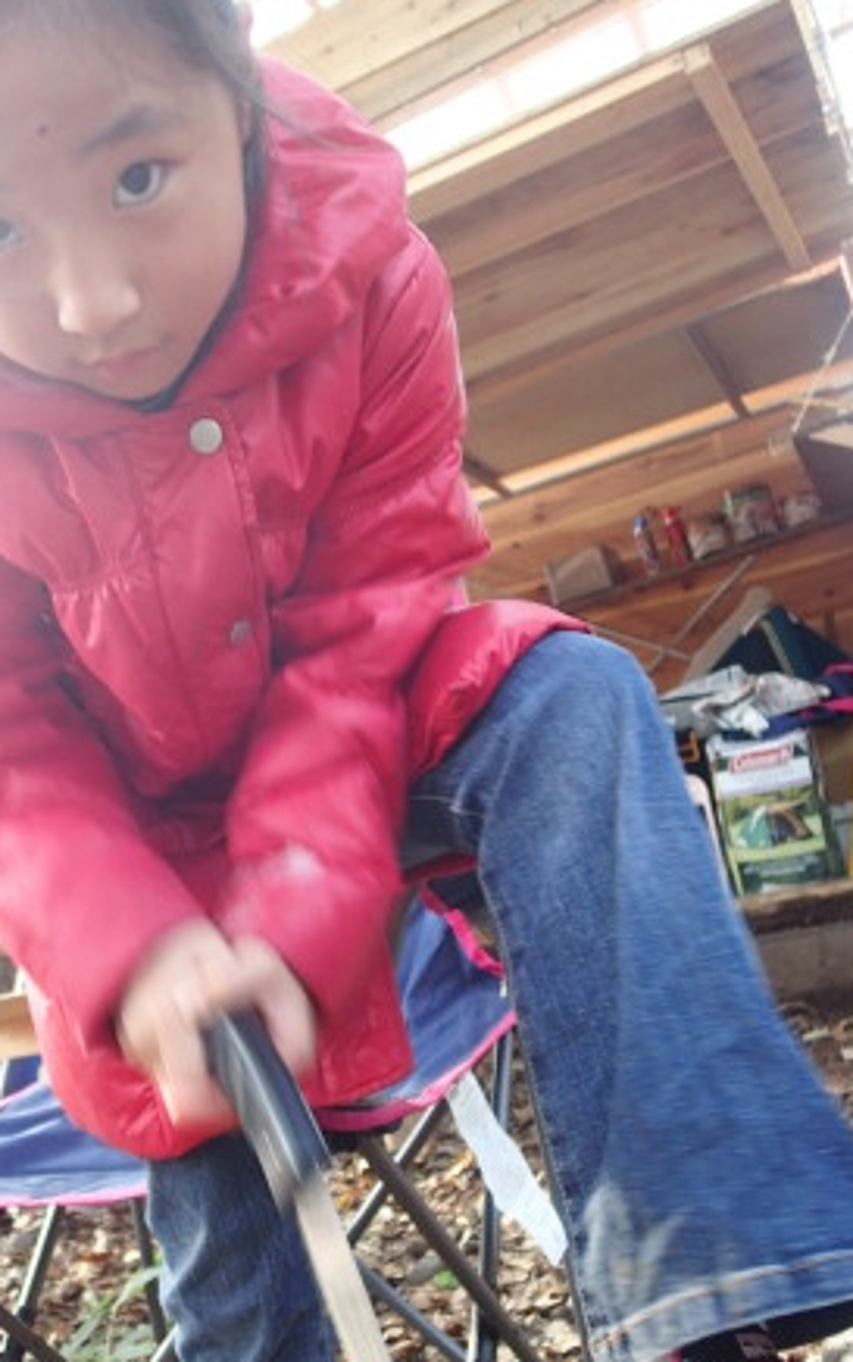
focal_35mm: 35
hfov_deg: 36.0
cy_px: 731
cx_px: 297
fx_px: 1300
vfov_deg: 55.2
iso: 200
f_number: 2.3
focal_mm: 5.5
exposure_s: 1/40
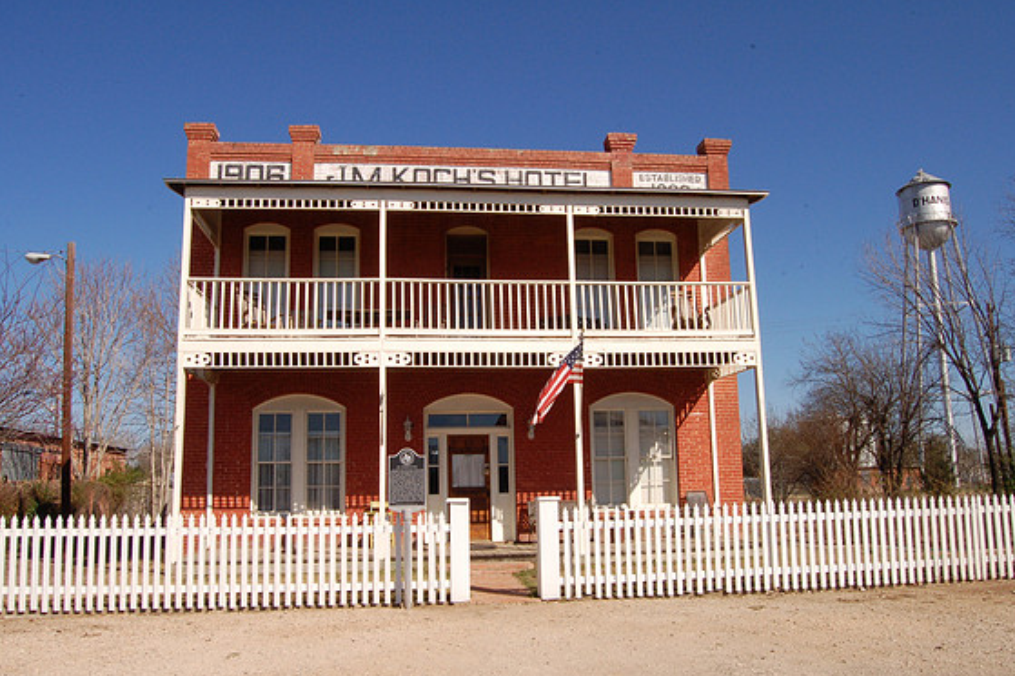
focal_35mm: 28
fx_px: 789
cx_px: 498
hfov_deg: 65.5
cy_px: 347
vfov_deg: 46.3
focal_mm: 18
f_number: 22
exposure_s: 1/160
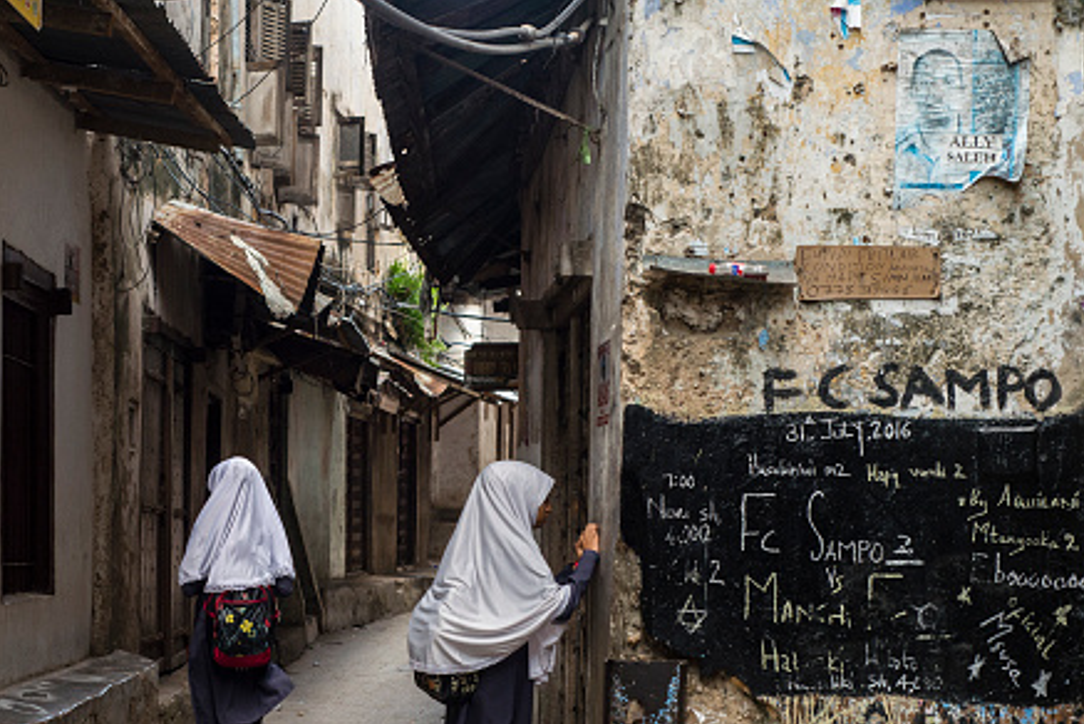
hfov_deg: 29.5
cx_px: 372
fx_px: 2049
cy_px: 482
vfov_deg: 20.0
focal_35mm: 68
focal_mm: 50
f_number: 5
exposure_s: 1/100
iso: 1600
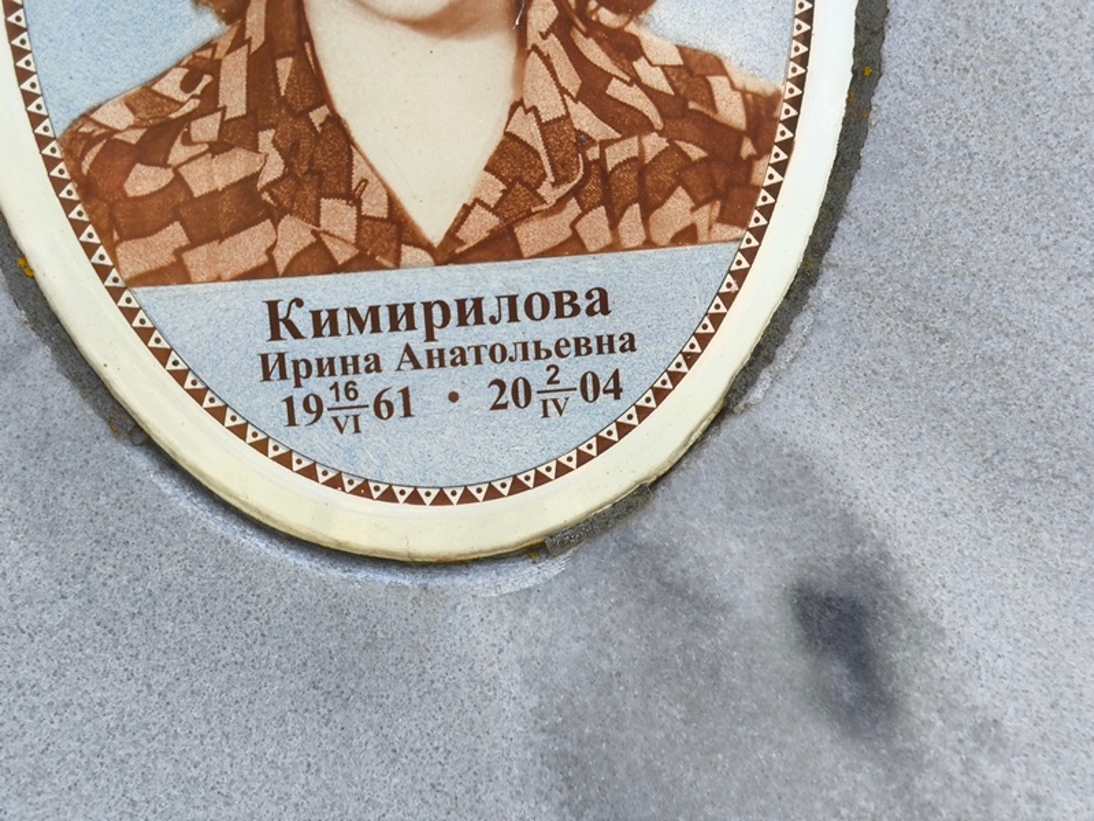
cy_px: 410
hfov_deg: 38.2
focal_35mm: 50
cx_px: 547
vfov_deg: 29.1
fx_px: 1581
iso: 50
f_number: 1.7
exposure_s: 1/150
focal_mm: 4.71
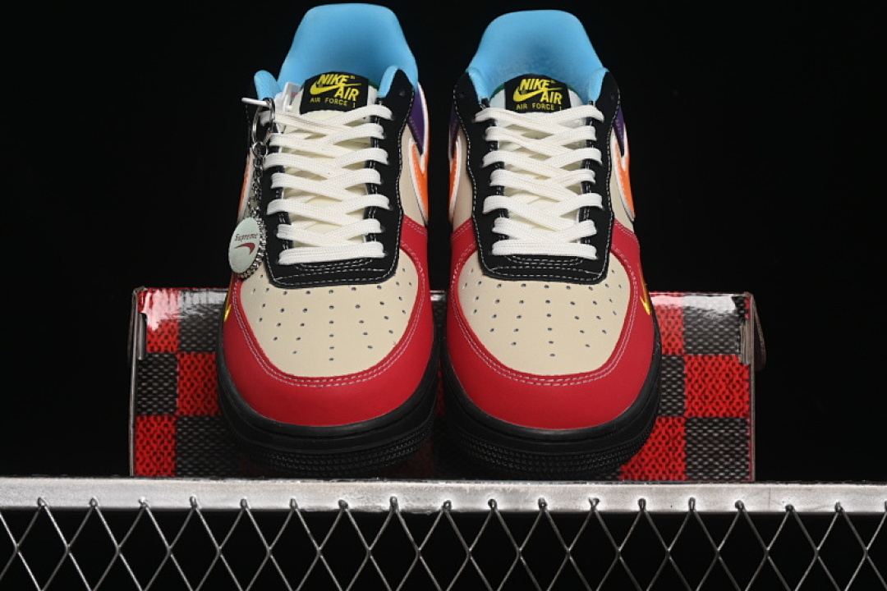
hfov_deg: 27.0
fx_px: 1848
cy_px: 296
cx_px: 444
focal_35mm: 75
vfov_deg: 18.2
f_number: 6.3
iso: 160
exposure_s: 1/50
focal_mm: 50
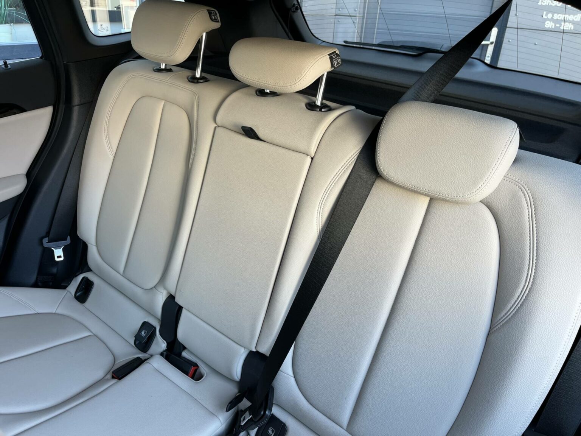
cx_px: 290
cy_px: 218
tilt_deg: -26.6
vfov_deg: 53.1
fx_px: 436
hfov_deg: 67.3
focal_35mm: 26
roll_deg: -3.4
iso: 64
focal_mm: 5.1
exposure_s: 1/100
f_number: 1.6
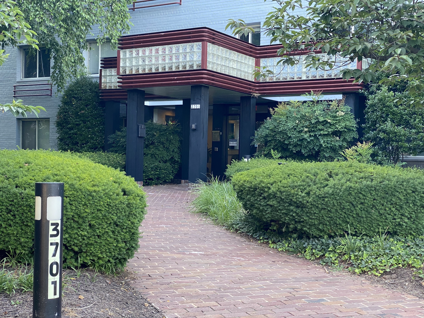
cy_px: 159
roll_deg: -0.9
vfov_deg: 28.0
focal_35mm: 52
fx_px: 637
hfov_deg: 36.8
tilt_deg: +0.3
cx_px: 212
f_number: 2
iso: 64
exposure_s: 1/121
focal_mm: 6
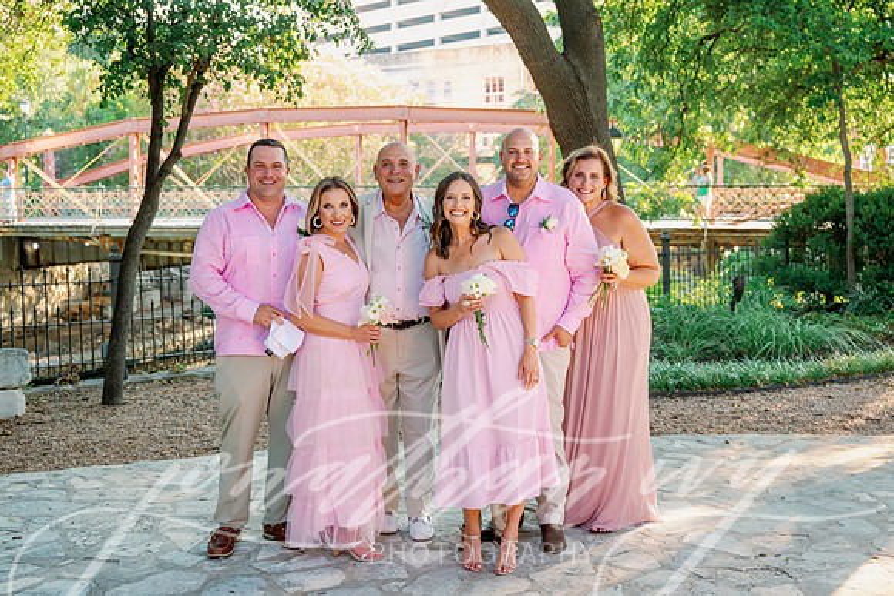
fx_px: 1143
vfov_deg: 29.3
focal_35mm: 46
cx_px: 447
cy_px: 298
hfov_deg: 42.7
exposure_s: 1/250
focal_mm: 46
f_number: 4
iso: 500
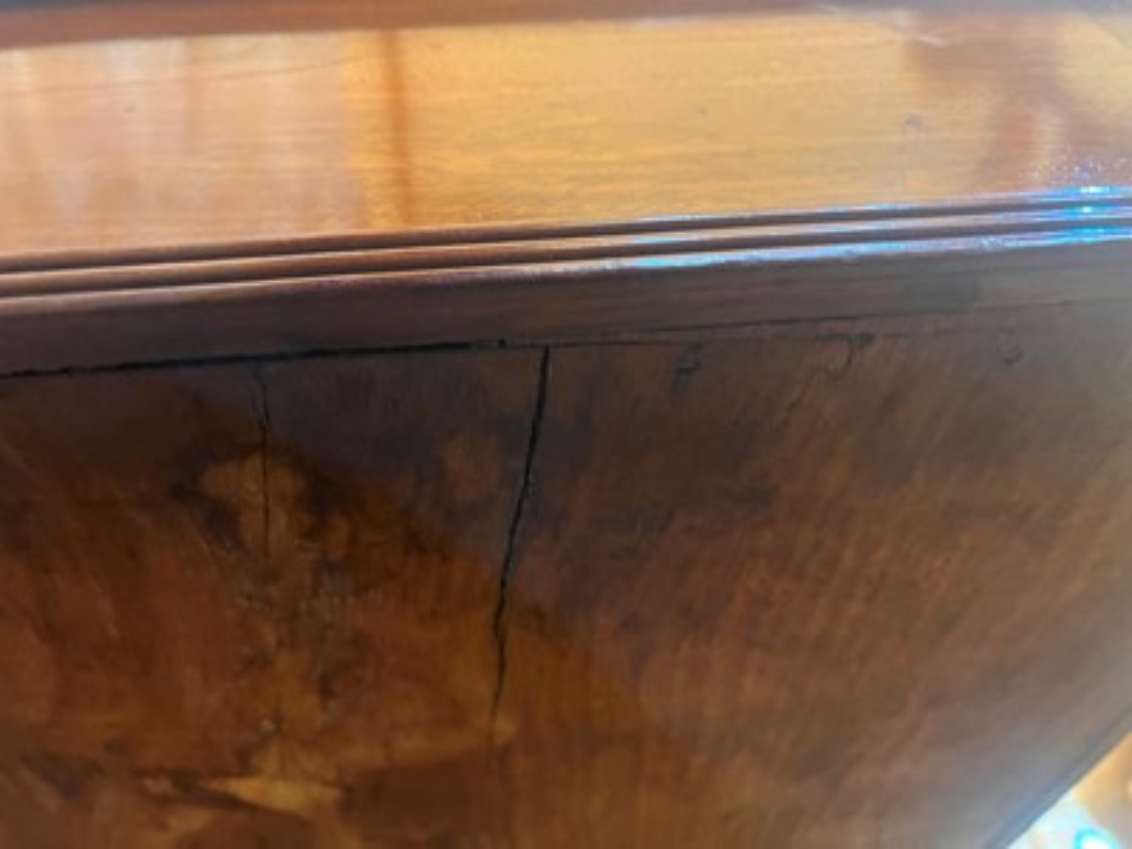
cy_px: 424
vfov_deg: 53.1
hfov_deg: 67.3
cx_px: 566
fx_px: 850
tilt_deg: +41.1
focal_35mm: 26
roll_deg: +9.2
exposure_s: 1/33
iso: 640
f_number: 1.6
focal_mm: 5.1
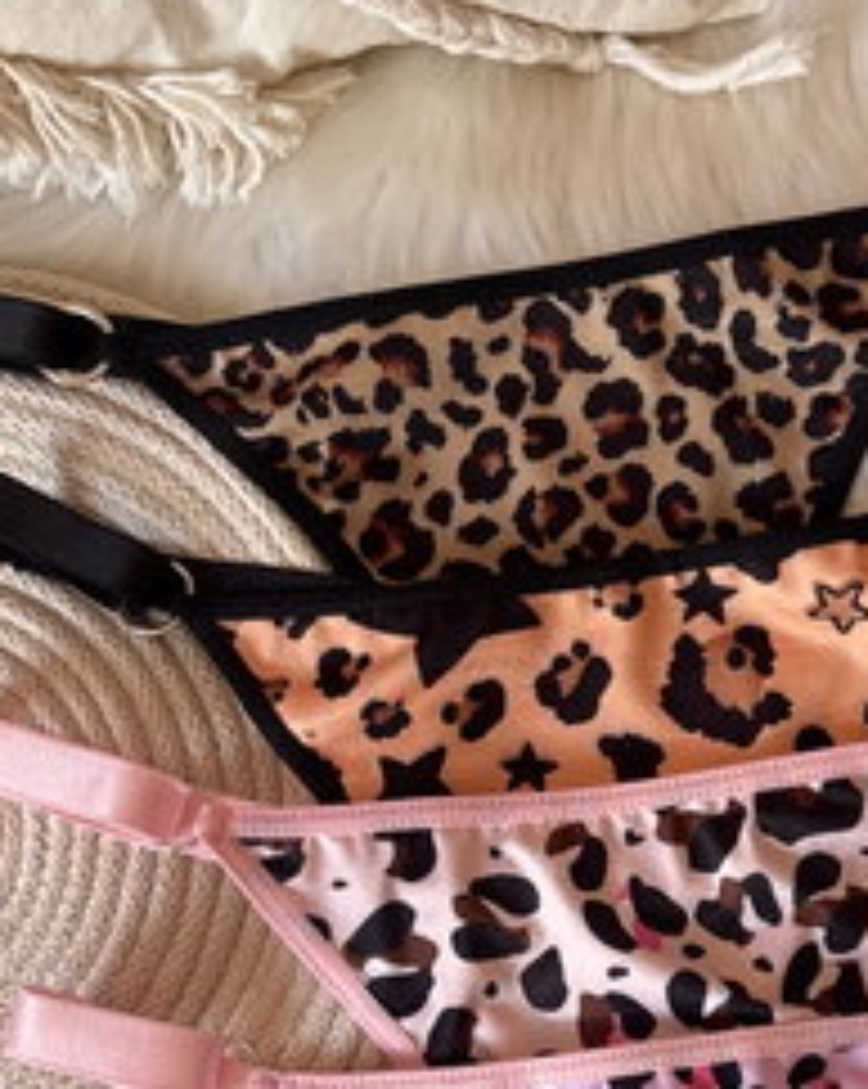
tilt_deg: -87.4
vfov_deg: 32.2
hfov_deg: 26.4
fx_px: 1802
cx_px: 742
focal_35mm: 56
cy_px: 956
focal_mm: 5.96
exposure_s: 1/102
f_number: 1.6
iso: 125
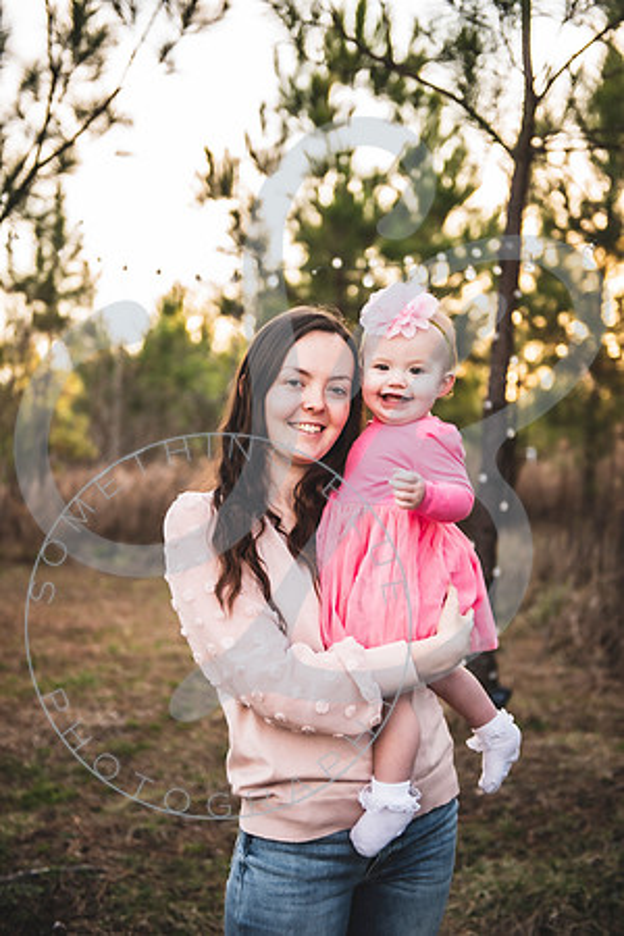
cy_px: 468
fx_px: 1248
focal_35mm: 48
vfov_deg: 41.1
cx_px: 312
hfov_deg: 28.1
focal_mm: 48
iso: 100
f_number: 2.8
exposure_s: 1/125
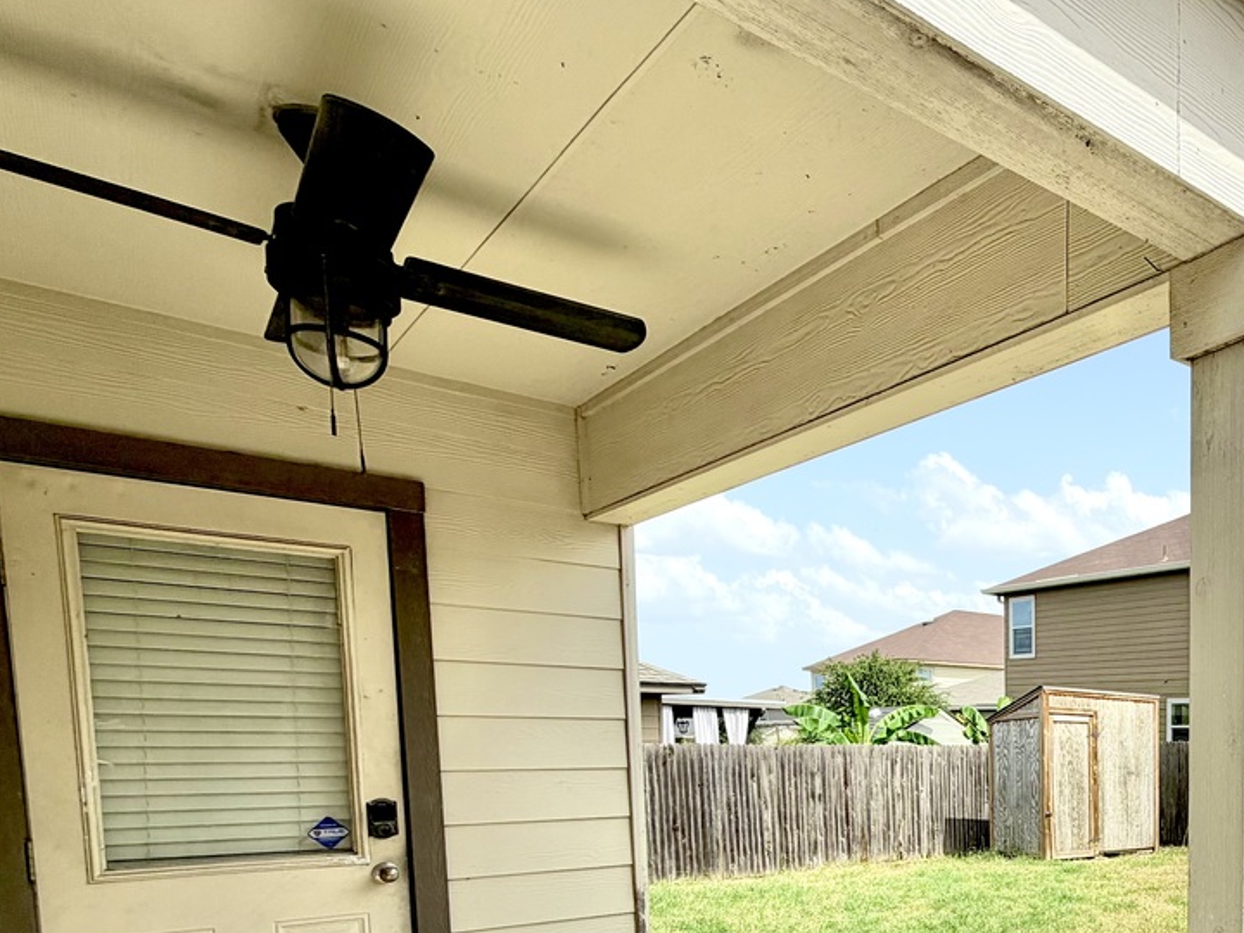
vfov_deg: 45.3
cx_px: 1139
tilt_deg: -4.7
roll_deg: -0.5
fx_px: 1006
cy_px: 831
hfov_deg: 54.5
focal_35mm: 28
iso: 20
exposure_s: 1/853
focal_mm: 2.22
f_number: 2.2
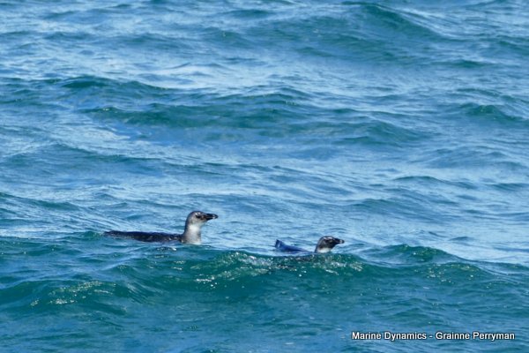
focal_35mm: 264
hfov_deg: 7.8
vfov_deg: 5.2
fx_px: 3879
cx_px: 264
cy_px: 176
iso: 125
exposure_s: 1/640
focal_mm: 96.45
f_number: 4
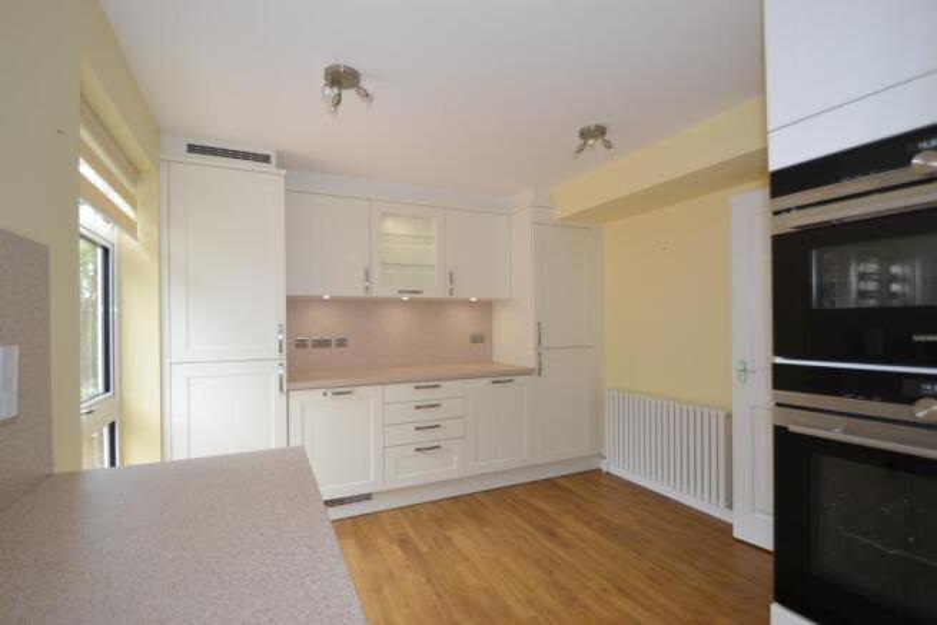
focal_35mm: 16
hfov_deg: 95.0
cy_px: 312
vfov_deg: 72.1
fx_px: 430
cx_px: 468
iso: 400
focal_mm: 11
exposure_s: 1/60
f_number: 3.5
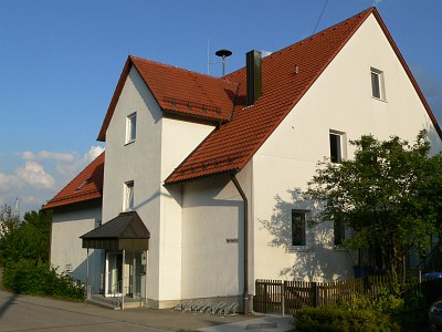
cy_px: 166
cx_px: 221
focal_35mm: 36
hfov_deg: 51.4
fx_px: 460
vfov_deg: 39.7
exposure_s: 1/1000
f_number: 5.6
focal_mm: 6
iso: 200
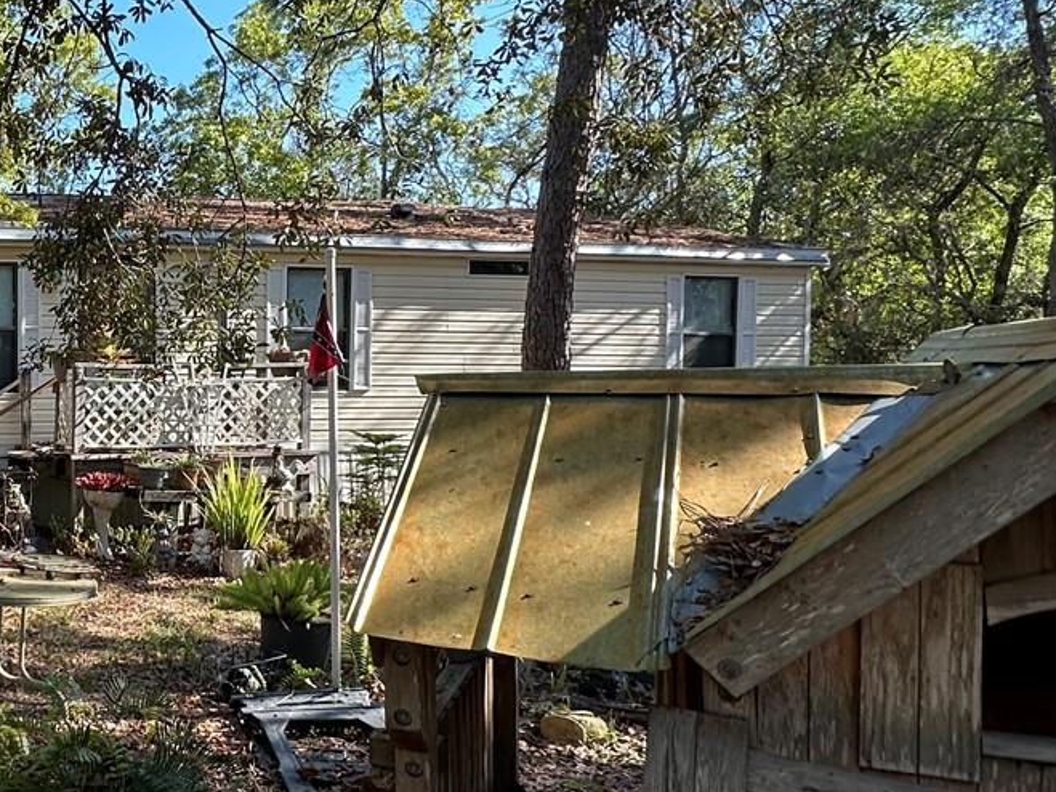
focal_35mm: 34
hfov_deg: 43.7
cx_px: -64
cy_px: 426
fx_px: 1037
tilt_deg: -2.0
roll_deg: +0.5
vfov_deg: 41.8
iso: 40
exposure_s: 1/352
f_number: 2.2
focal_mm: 2.22
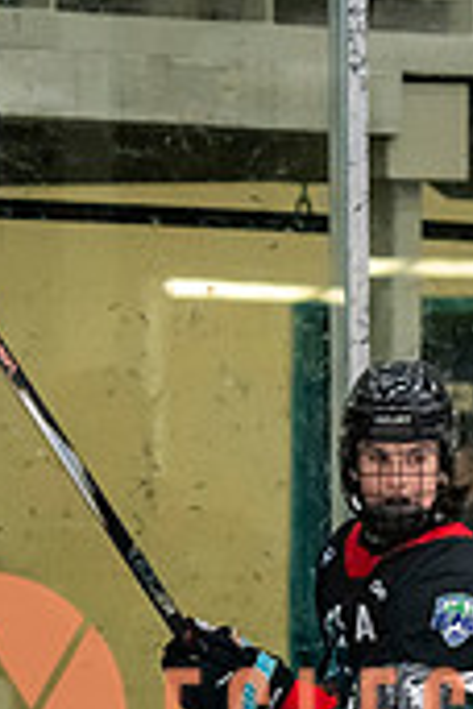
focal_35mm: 533
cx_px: 582
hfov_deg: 2.6
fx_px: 10504
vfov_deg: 3.9
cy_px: 847
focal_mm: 110
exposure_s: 1/640
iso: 2000
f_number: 3.2
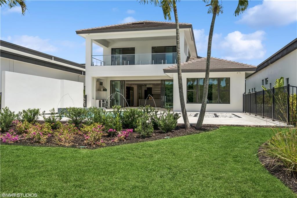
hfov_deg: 60.3
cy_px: 99
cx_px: 148
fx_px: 256
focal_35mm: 31
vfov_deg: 42.3
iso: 200
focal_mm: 31
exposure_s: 1/500
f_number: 8
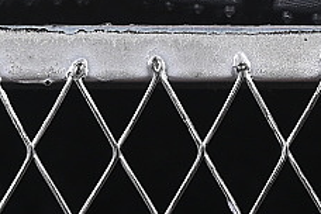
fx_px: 3174
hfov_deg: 5.8
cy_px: -290
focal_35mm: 356
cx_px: 104
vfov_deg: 3.8
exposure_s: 1/80
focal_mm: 50
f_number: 7.1
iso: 160
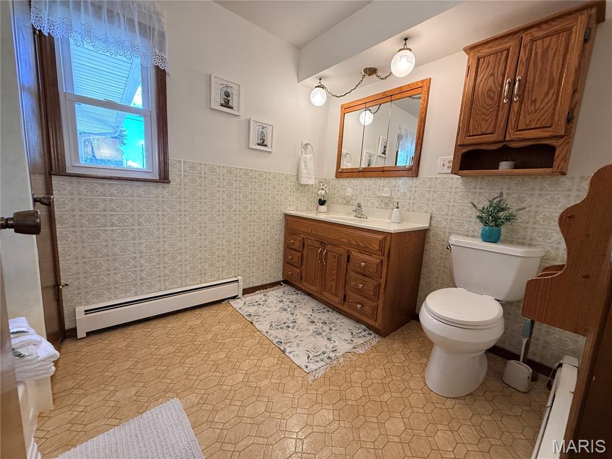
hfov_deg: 102.1
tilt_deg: -7.5
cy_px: 230
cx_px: 306
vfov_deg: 85.7
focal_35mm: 14
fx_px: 248
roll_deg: -3.4
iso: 320
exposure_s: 1/120
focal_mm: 2.22
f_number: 2.2
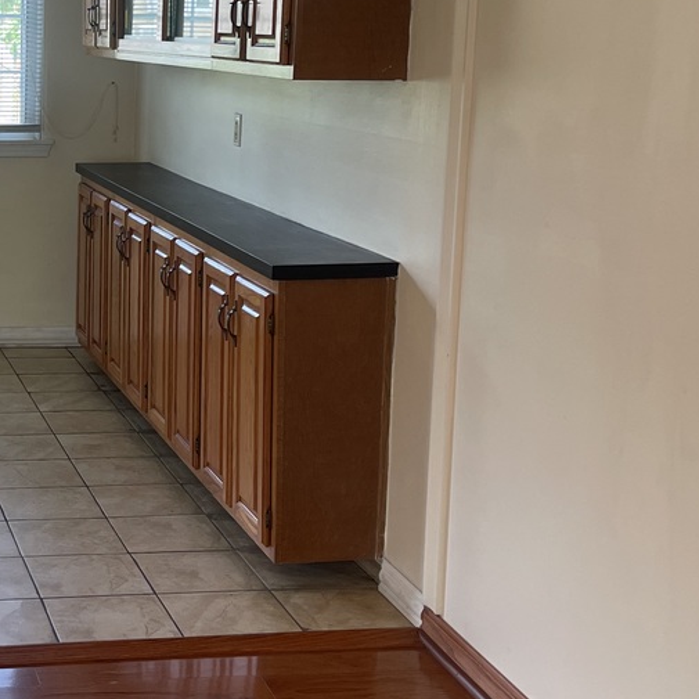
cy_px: 228
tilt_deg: -8.3
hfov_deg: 25.9
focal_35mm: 63
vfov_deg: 27.1
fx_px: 1439
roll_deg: -0.9
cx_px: 0
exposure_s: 1/120
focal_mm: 5.1
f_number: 1.6
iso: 100
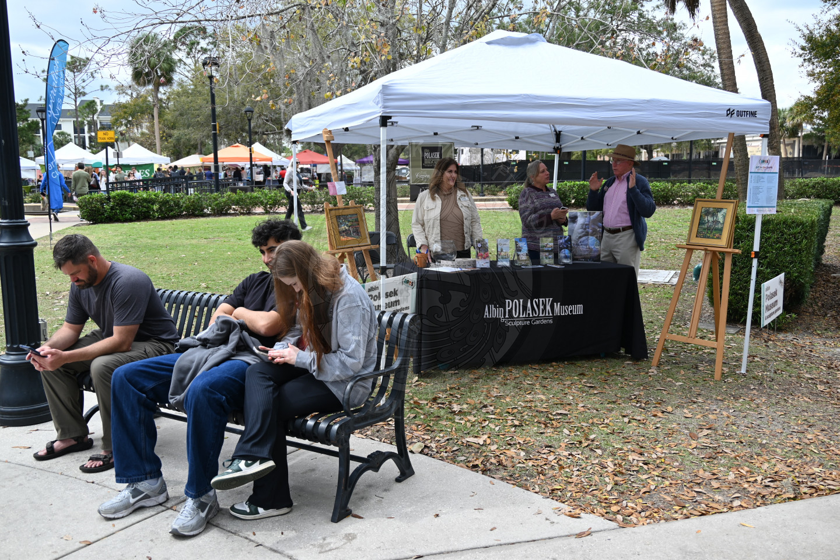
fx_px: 735
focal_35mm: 32
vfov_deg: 41.7
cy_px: 280
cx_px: 420
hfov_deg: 59.5
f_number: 5.6
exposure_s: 1/250
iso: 140
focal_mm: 31.5
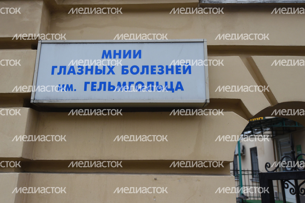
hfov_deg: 58.7
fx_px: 271
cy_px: 102
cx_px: 152
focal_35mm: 32
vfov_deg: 41.1
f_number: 5
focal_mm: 32
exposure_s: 1/2000
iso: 2500
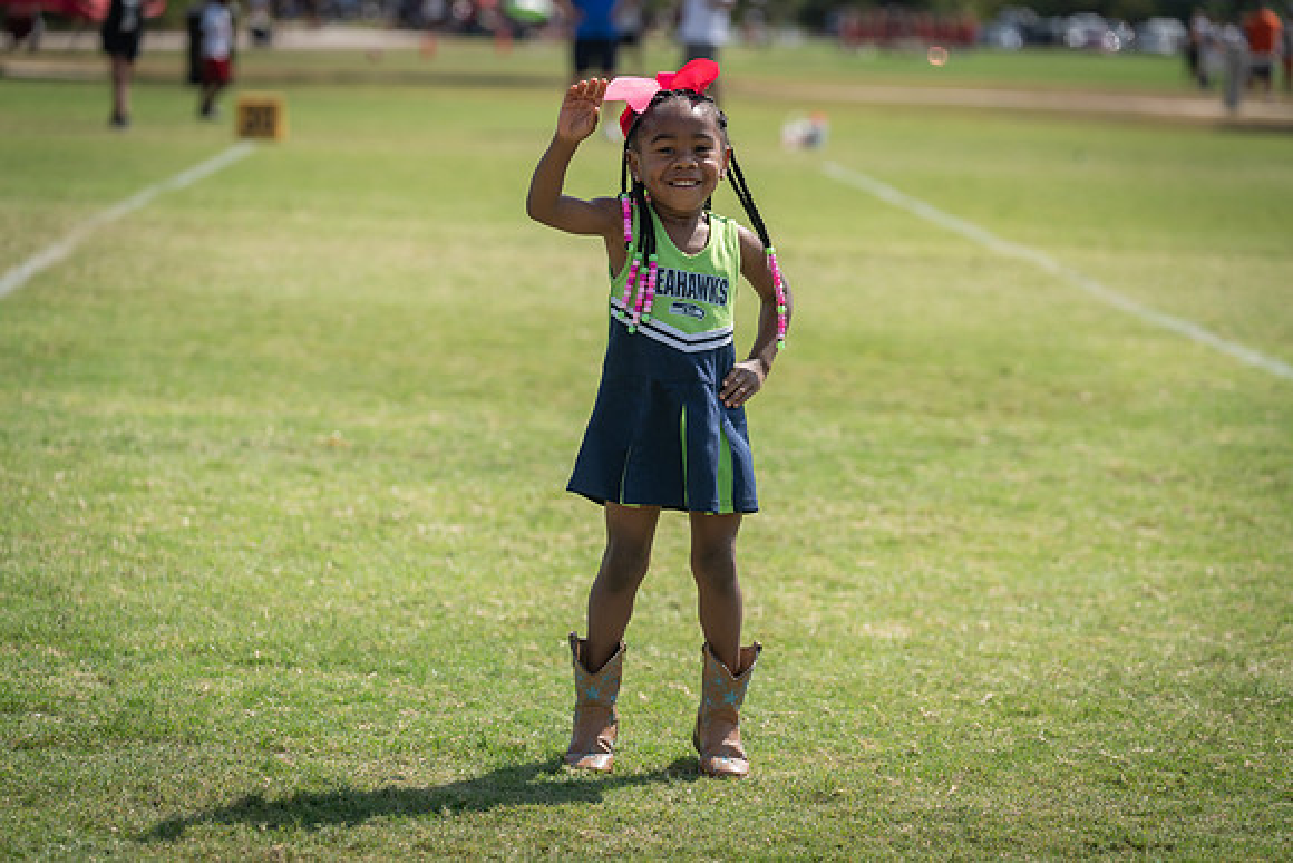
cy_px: 432
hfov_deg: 15.9
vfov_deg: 10.6
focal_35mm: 129
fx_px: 4634
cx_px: 646
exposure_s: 1/1000
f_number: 4
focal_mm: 129
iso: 125
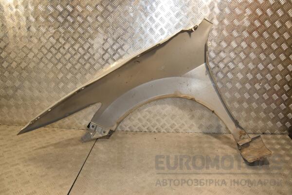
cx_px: 146
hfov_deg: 67.4
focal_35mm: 27
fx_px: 219
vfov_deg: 47.9
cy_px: 98
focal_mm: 18
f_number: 5
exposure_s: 1/200
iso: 800
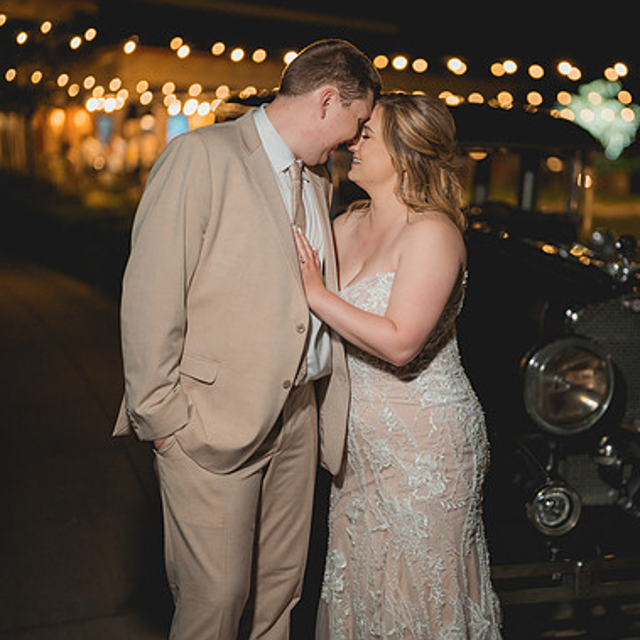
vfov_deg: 26.5
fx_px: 1360
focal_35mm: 65
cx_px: 432
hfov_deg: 26.3
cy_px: 315
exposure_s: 1/250
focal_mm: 50
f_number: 1.2
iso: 1250
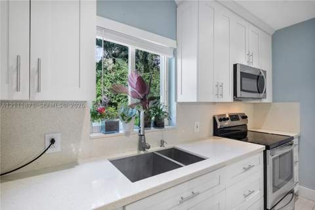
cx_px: 158
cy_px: 105
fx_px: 149
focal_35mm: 17
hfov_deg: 93.3
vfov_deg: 70.3
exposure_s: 1/45
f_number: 8
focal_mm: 11
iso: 2000
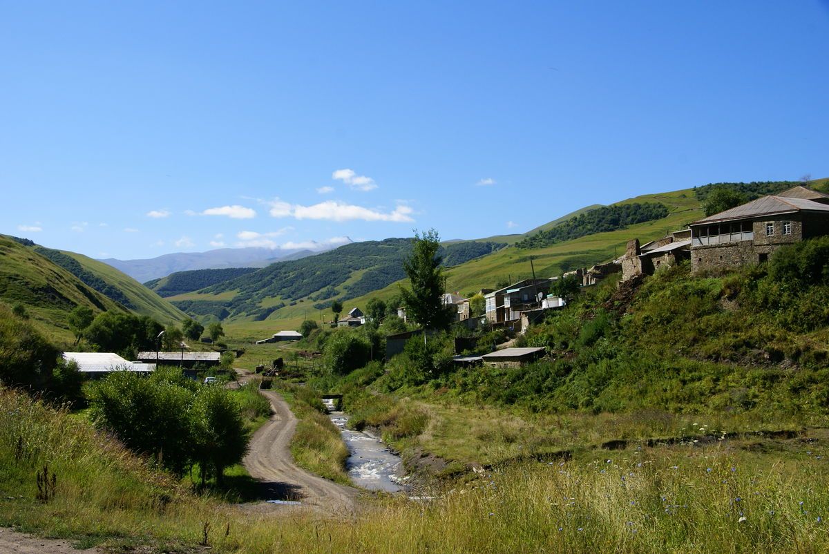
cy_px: 277
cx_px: 414
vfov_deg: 29.9
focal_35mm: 45
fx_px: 1037
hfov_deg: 43.6
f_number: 11
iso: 100
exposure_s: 1/125
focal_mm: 30
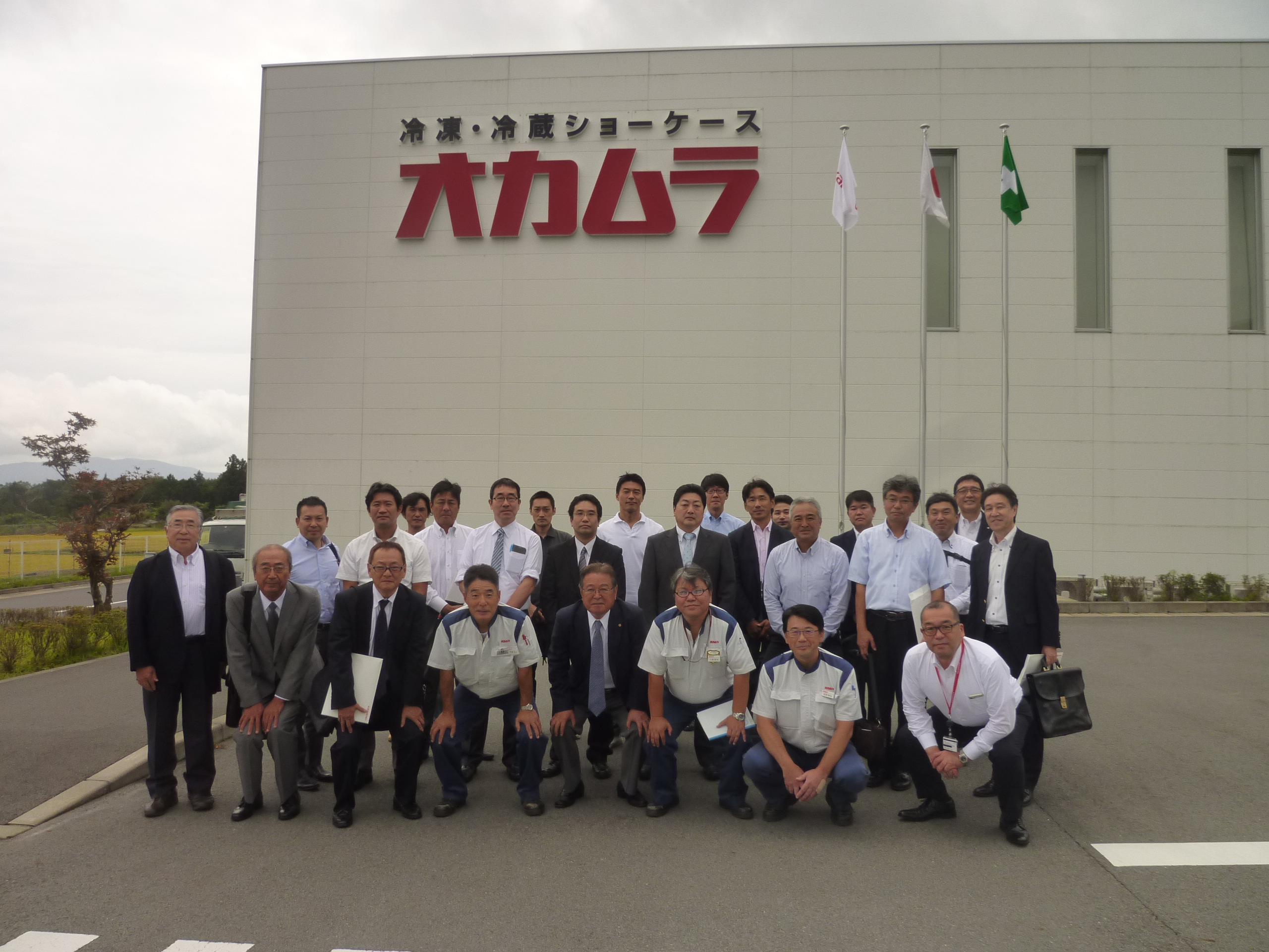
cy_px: 476
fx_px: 916
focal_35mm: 25
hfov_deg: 69.4
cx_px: 634
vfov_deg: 54.9
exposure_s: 1/500
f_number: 4.5
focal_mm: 4.5
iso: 125
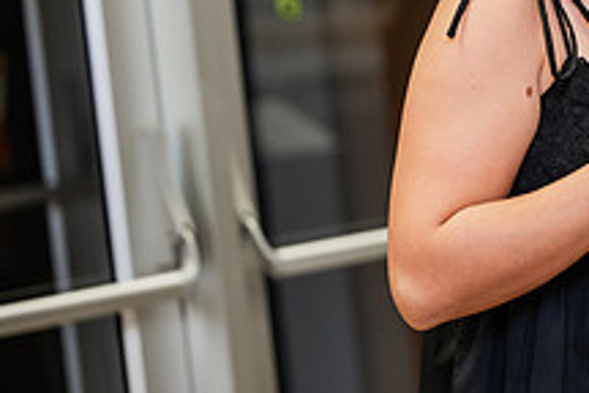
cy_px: -100
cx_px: 769
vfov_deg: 5.2
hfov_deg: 7.7
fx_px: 4303
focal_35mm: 263
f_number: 2.8
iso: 1000
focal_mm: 98
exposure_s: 1/200
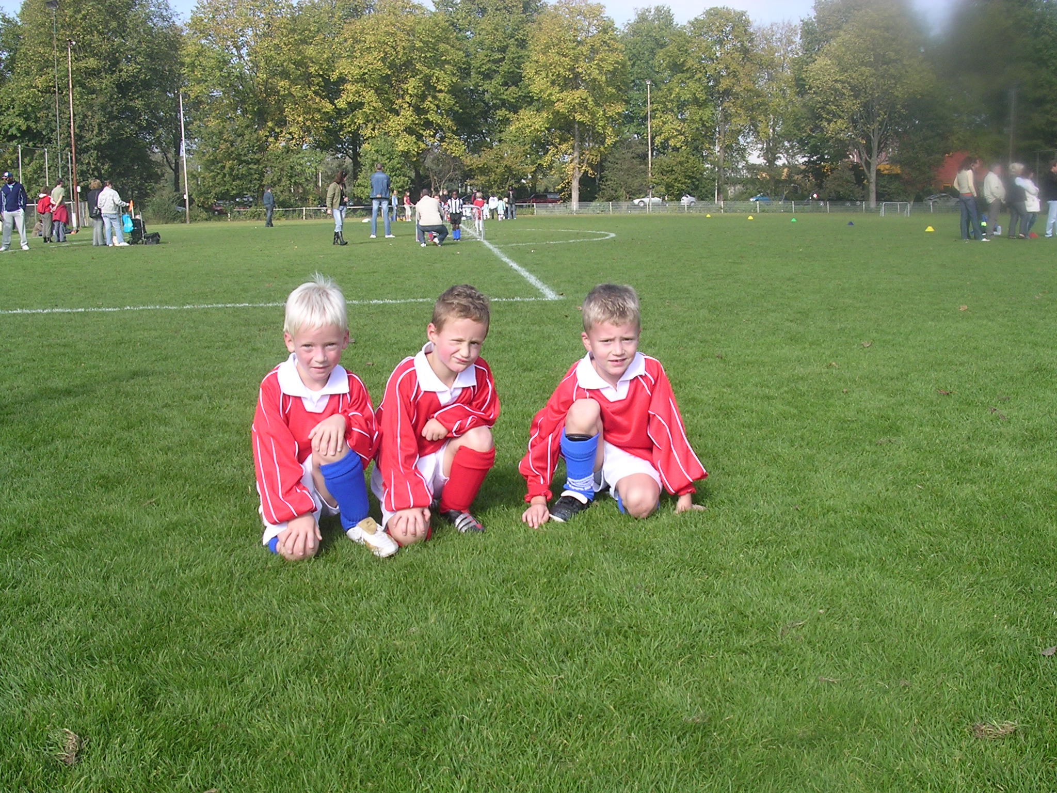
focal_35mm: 38
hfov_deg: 49.0
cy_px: 396
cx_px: 528
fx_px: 1160
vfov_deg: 37.7
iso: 100
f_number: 5.6
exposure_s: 1/150
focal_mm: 5.8
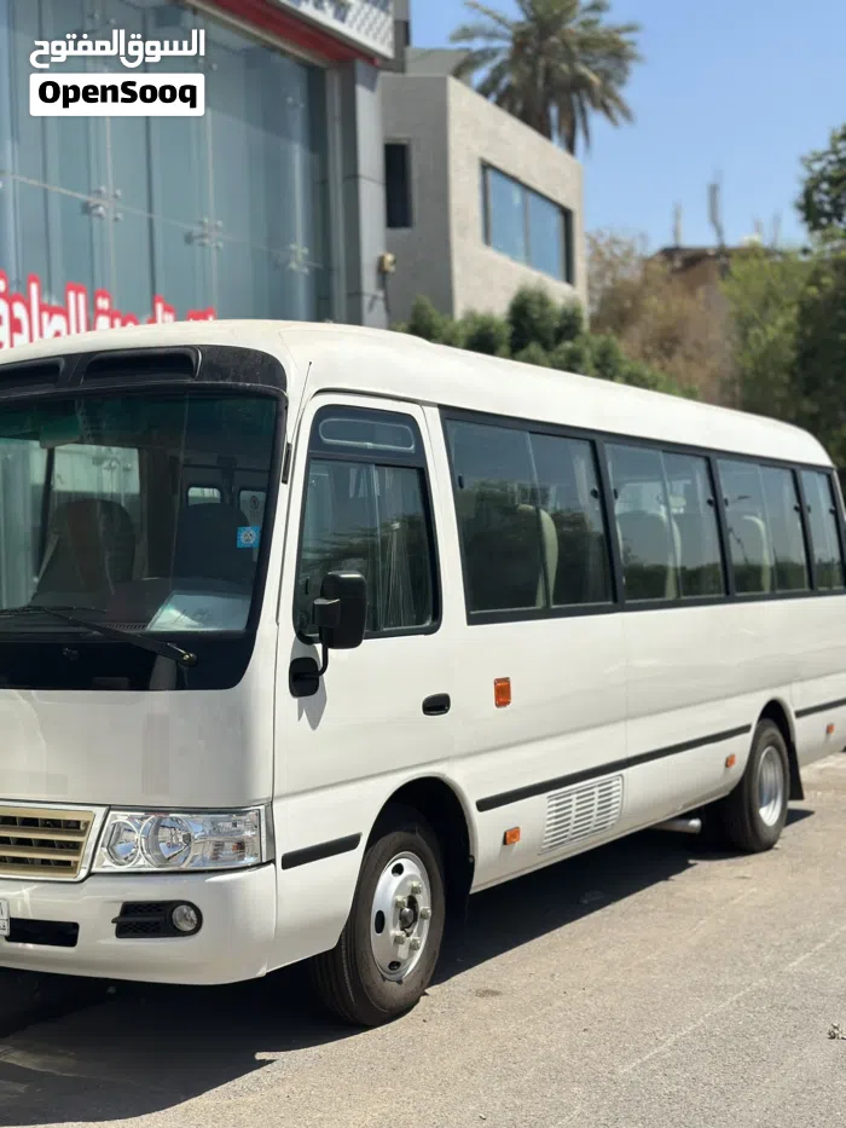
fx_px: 1564
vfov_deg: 39.7
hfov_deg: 30.3
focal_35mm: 48
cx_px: 423
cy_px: 564
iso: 100
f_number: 1.78
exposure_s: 1/9804
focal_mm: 6.86
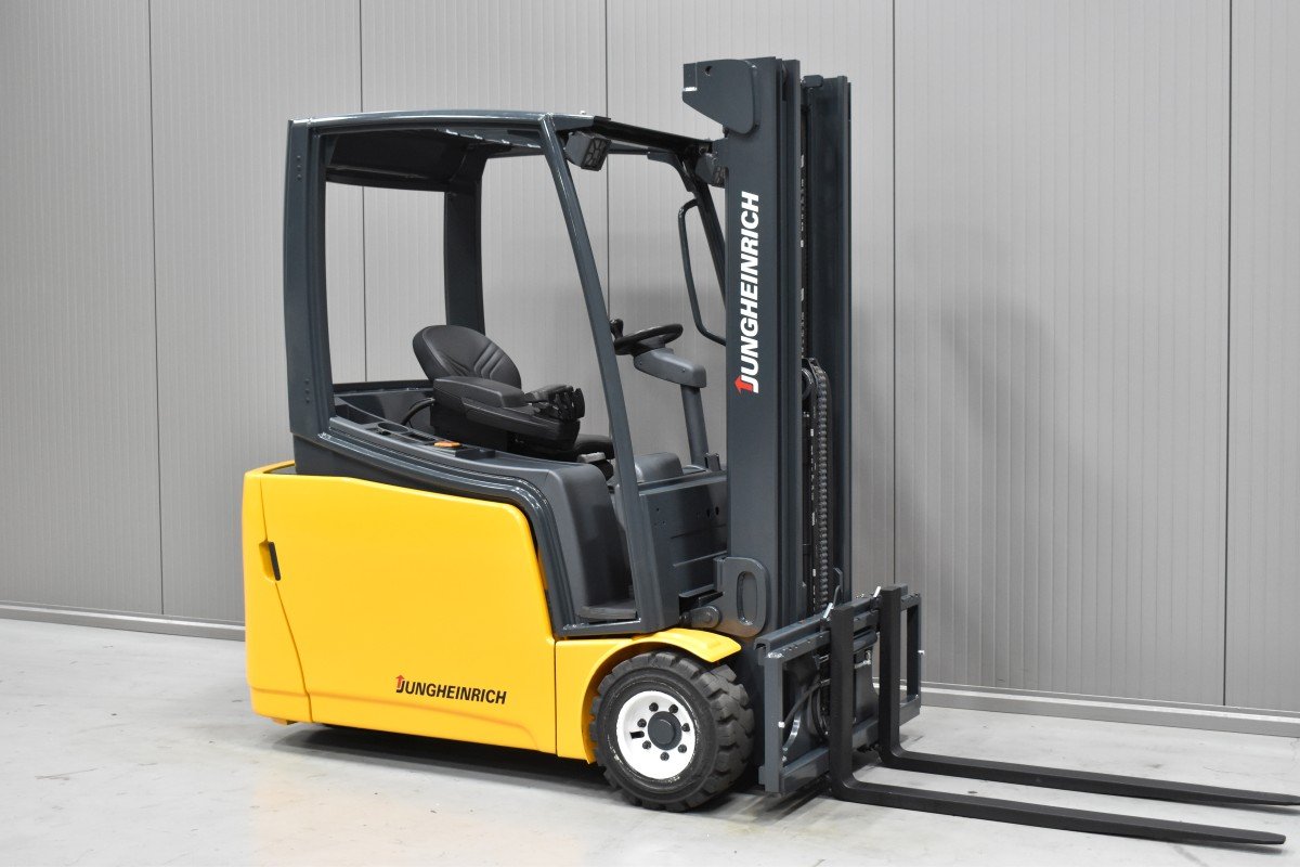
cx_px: 650
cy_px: 434
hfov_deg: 42.3
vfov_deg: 28.9
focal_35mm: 46
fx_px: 1679
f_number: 5.6
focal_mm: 31
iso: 1600
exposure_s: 1/30
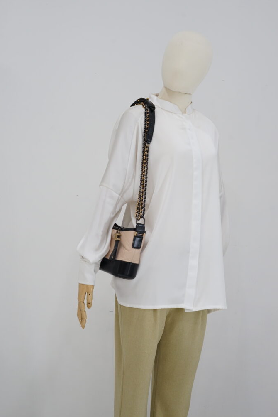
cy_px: 205
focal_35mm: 51
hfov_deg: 26.5
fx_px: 590
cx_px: 141
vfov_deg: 38.9
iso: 640
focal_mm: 50
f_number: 6.3
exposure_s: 1/15
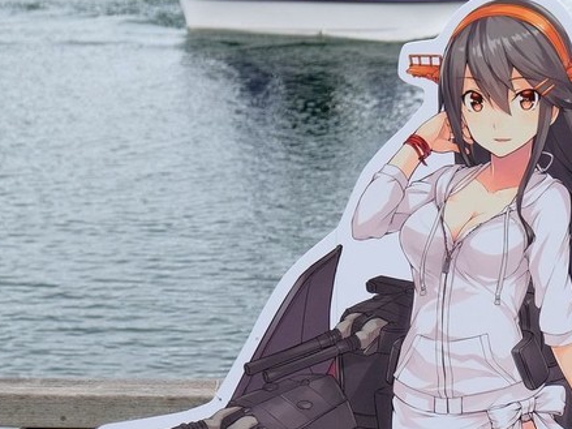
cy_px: 420
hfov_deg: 13.8
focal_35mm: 142
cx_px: 450
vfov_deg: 10.4
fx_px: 2346
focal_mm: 35.8
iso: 640
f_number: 4
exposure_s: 1/640
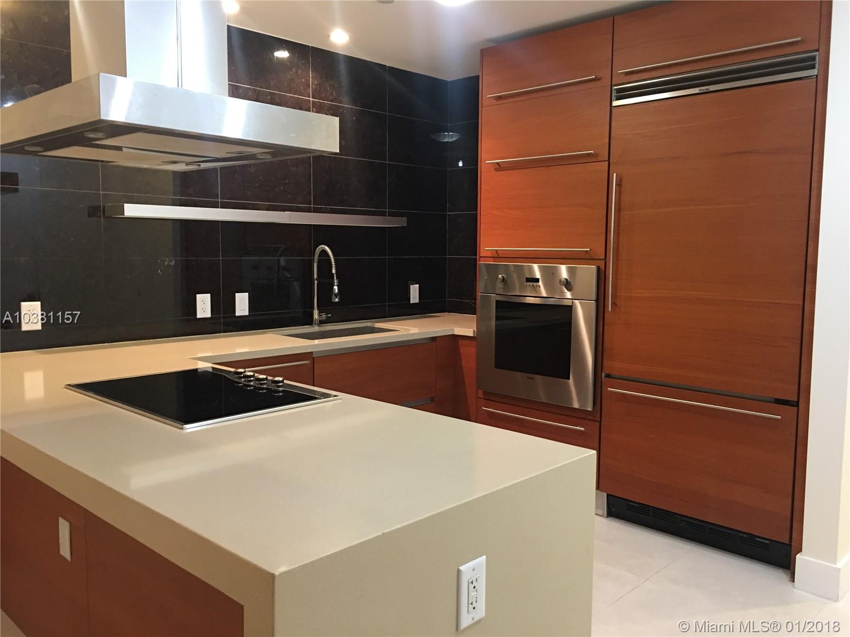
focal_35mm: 29
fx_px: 712
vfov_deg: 48.2
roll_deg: +0.5
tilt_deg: -4.6
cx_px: 425
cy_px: 318
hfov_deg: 61.7
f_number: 2.2
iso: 100
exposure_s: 1/8
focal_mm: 4.15
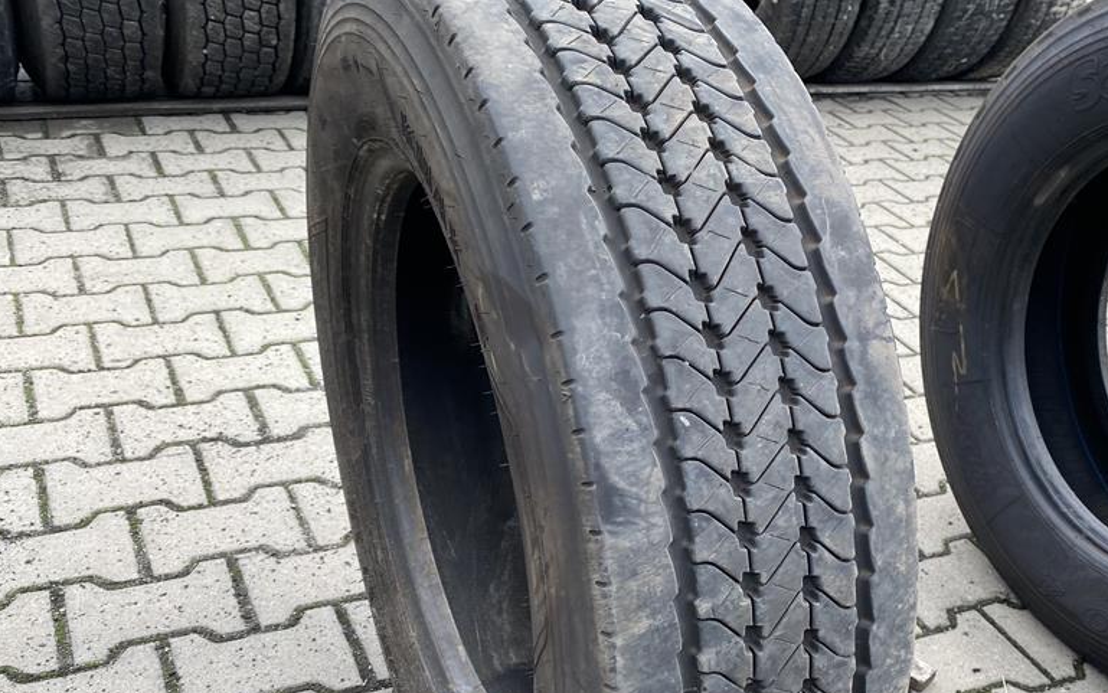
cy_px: 494
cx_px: 686
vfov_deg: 32.3
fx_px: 1178
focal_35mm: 39
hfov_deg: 49.9
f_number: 1.8
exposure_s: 1/429
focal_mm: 4.25
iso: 32
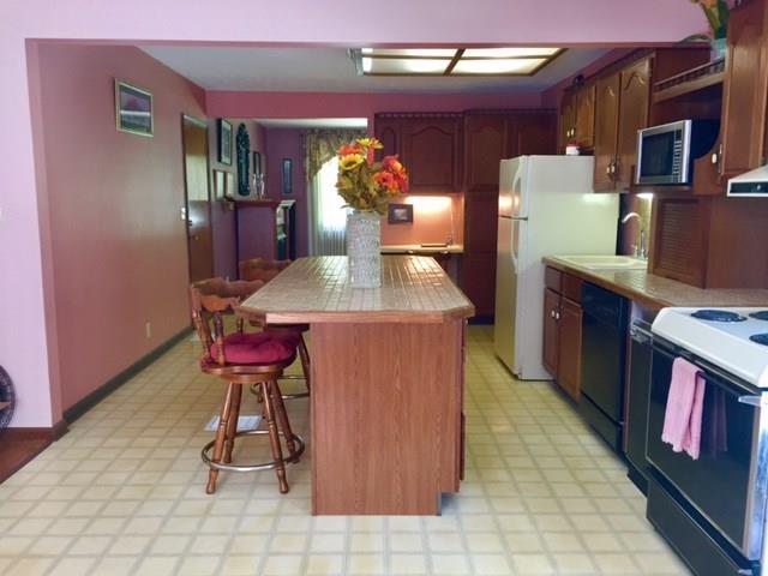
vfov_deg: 48.2
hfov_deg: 61.7
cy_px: 288
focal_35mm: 29
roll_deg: +0.5
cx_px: 384
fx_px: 643
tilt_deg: -6.6
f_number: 2.2
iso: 80
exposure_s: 1/30
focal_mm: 4.15
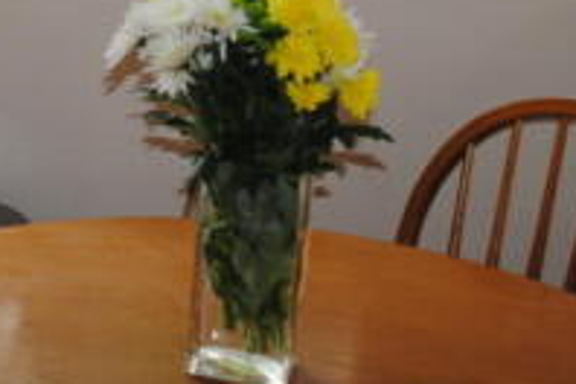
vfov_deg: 13.4
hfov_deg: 19.8
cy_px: -83
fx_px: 1584
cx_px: -45
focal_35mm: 99
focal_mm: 20
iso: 200
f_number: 3.8
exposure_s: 1/60
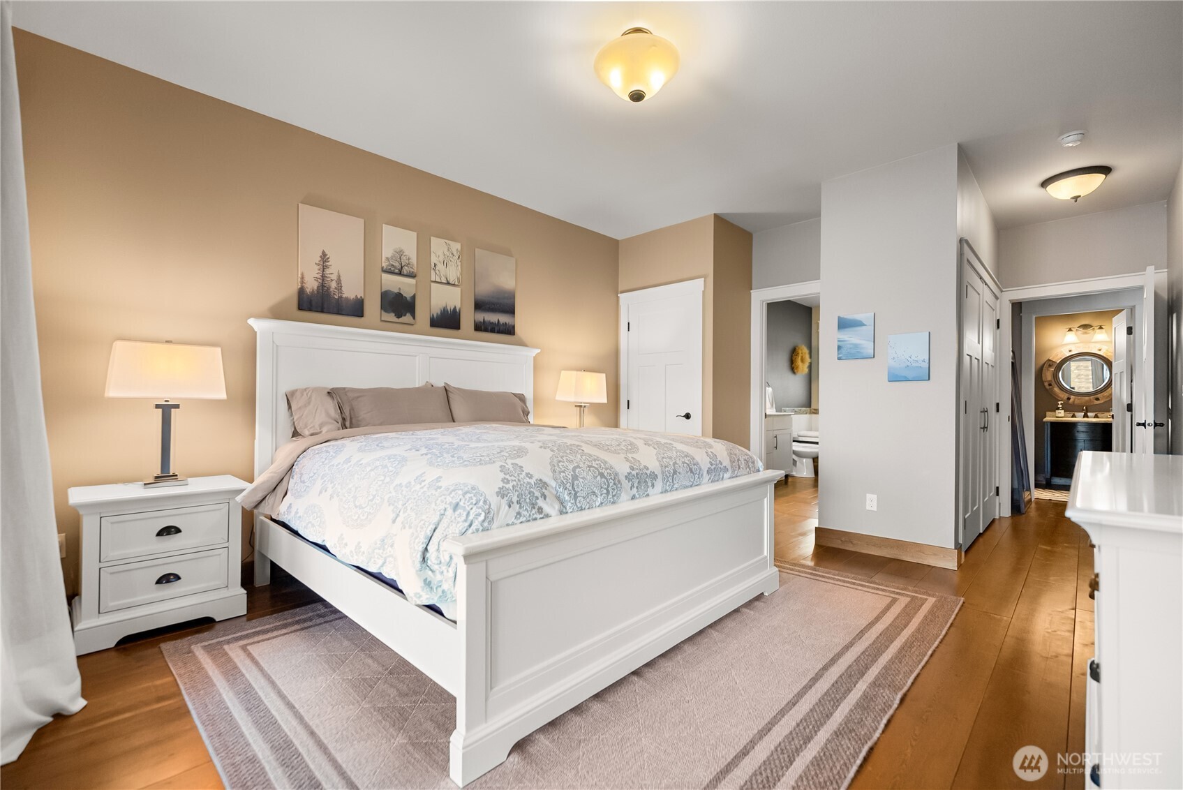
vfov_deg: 76.7
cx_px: 592
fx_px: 500
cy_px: 395
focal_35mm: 15
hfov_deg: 99.6
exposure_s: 1/80
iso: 400
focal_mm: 15.2
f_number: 2.8
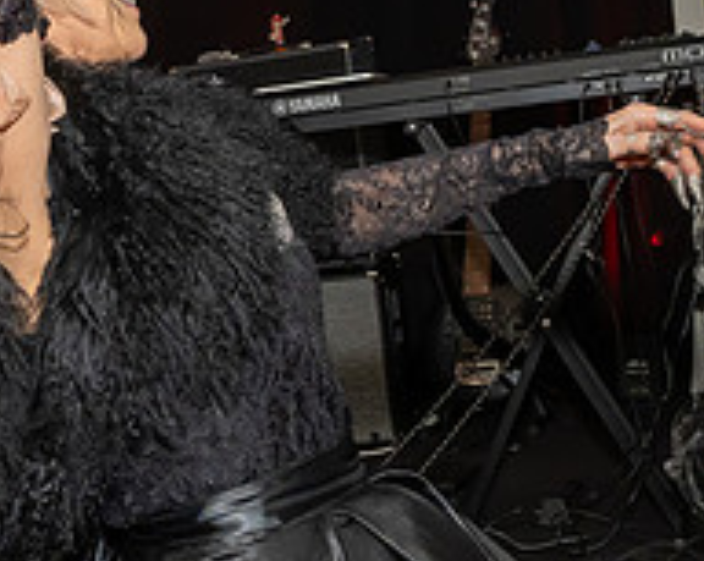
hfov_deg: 19.9
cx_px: -193
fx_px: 1852
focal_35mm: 89
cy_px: 299
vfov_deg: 17.2
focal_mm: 17
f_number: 7.1
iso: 800
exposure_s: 1/250
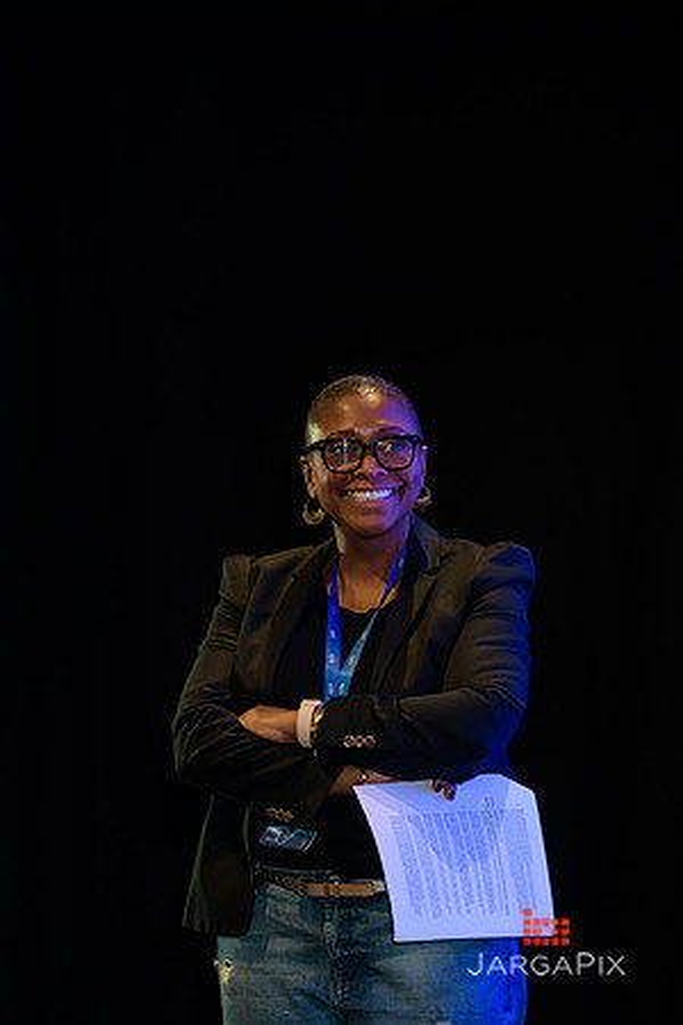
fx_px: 5691
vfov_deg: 10.3
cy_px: 512
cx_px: 342
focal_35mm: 200
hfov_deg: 6.9
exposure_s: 1/200
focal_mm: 200
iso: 1600
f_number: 3.2
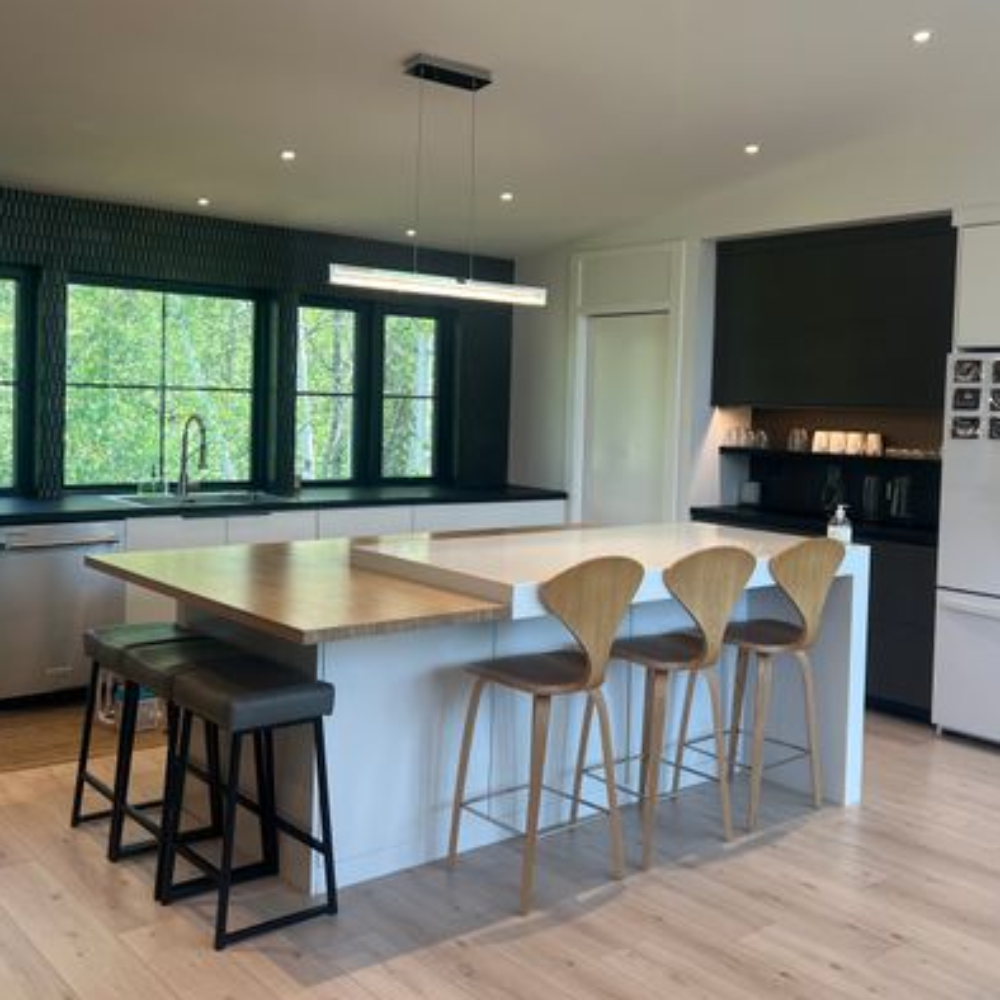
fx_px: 1144
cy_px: 442
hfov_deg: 47.2
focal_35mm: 35
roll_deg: -2.1
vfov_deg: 47.1
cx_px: 551
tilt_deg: -3.0
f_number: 1.5
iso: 40
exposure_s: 1/120
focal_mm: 5.7
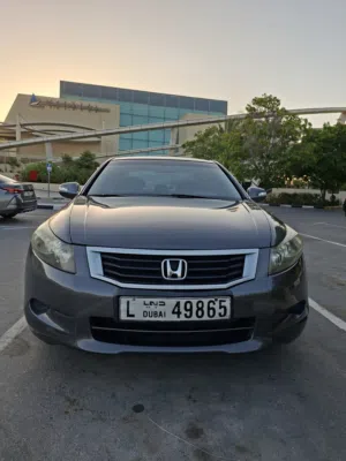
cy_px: 230
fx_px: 307
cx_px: 173
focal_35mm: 23
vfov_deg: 73.9
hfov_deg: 58.9
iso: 40
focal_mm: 5.54
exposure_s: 1/588
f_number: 1.8
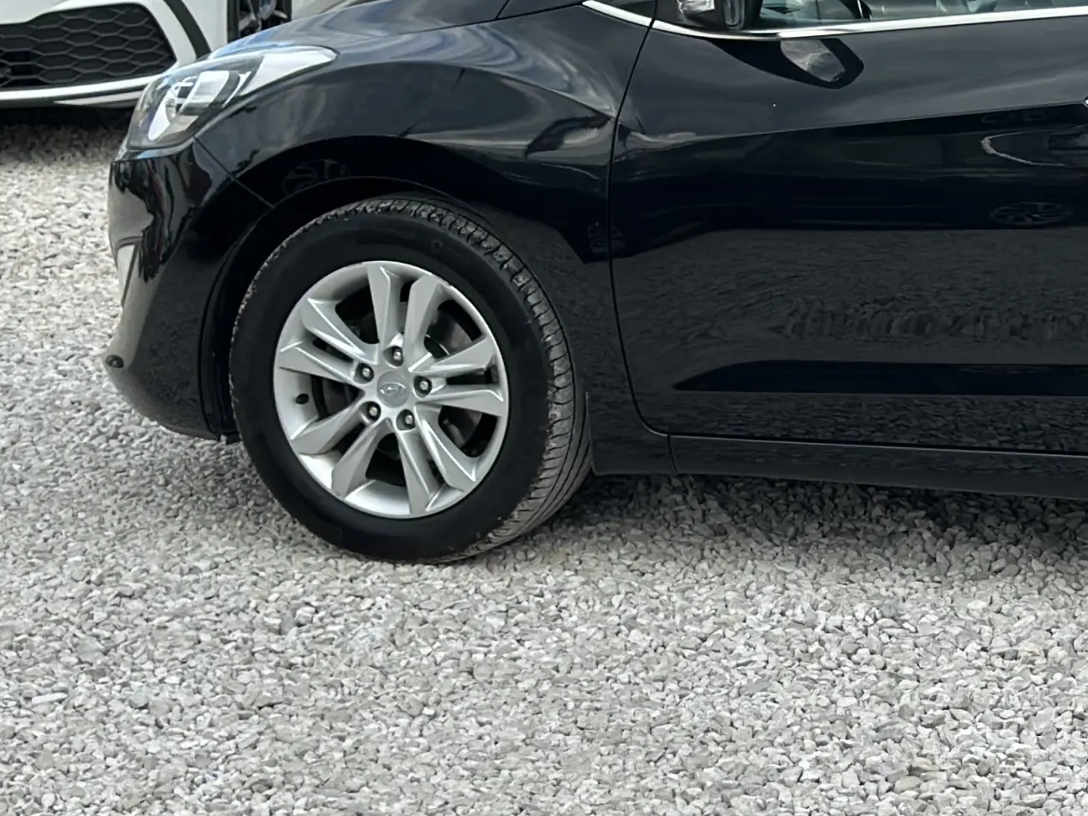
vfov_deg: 12.4
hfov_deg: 15.9
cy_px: 120
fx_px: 3740
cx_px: 1327
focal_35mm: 119
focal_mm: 6.86
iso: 80
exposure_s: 1/953
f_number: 1.78
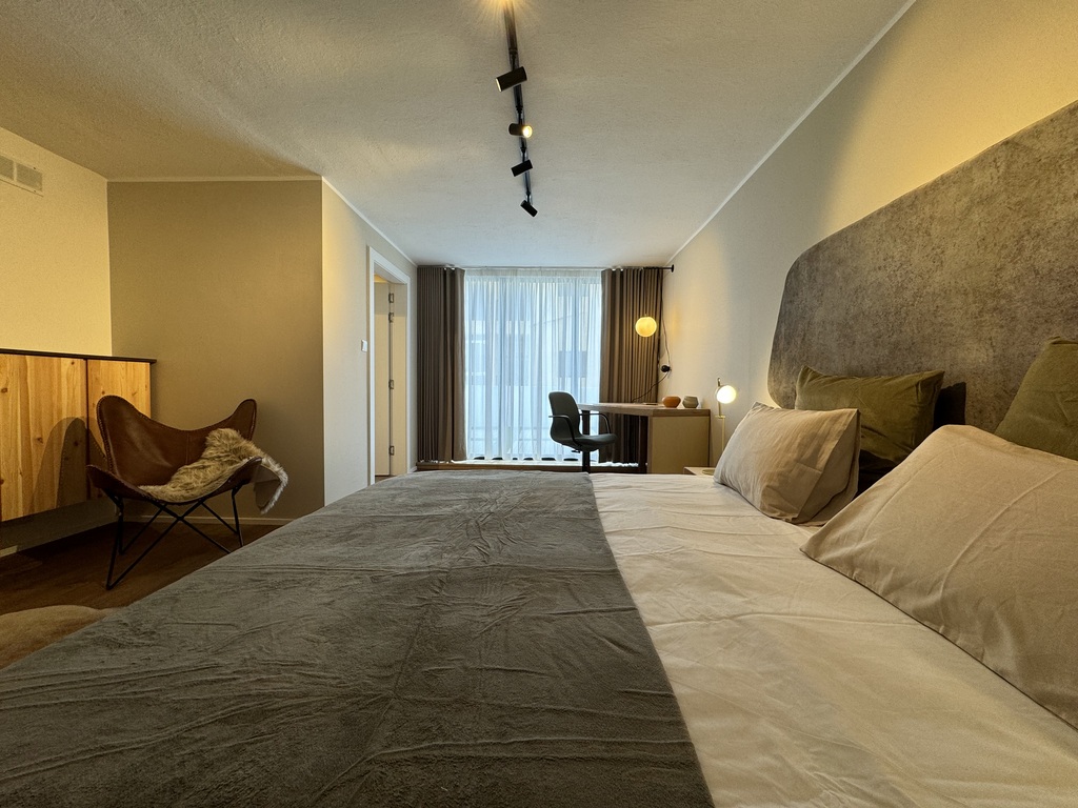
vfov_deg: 85.7
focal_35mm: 14
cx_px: 539
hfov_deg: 102.1
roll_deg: -0.7
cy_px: 404
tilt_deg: -2.4
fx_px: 436
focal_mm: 2.22
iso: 64
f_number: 2.2
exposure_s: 1/100
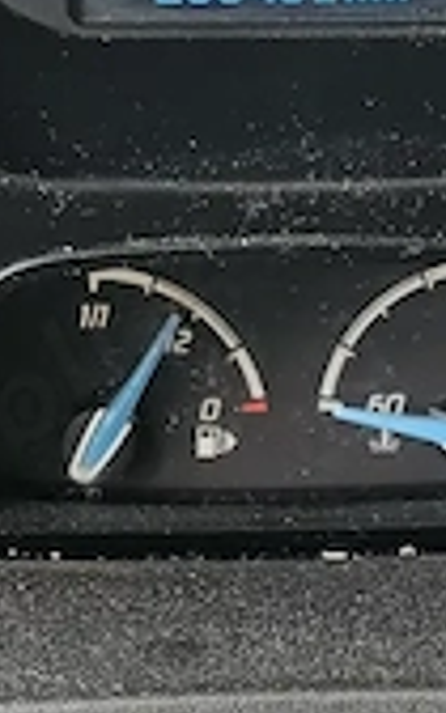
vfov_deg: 17.9
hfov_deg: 11.2
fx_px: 2256
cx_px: 412
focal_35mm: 116
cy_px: 480
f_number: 1.7
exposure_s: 1/359
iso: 250
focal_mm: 6.3
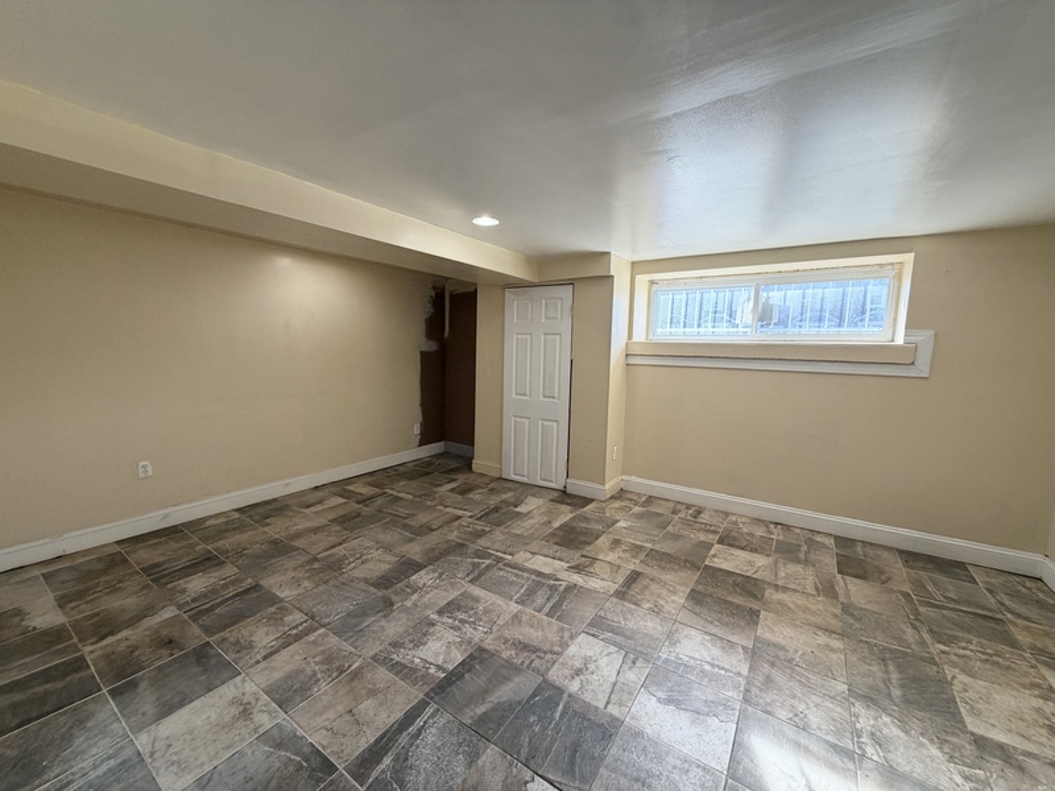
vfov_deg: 85.7
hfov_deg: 102.1
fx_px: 427
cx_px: 528
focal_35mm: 14
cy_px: 396
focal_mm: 2.22
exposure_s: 1/120
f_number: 2.2
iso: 125
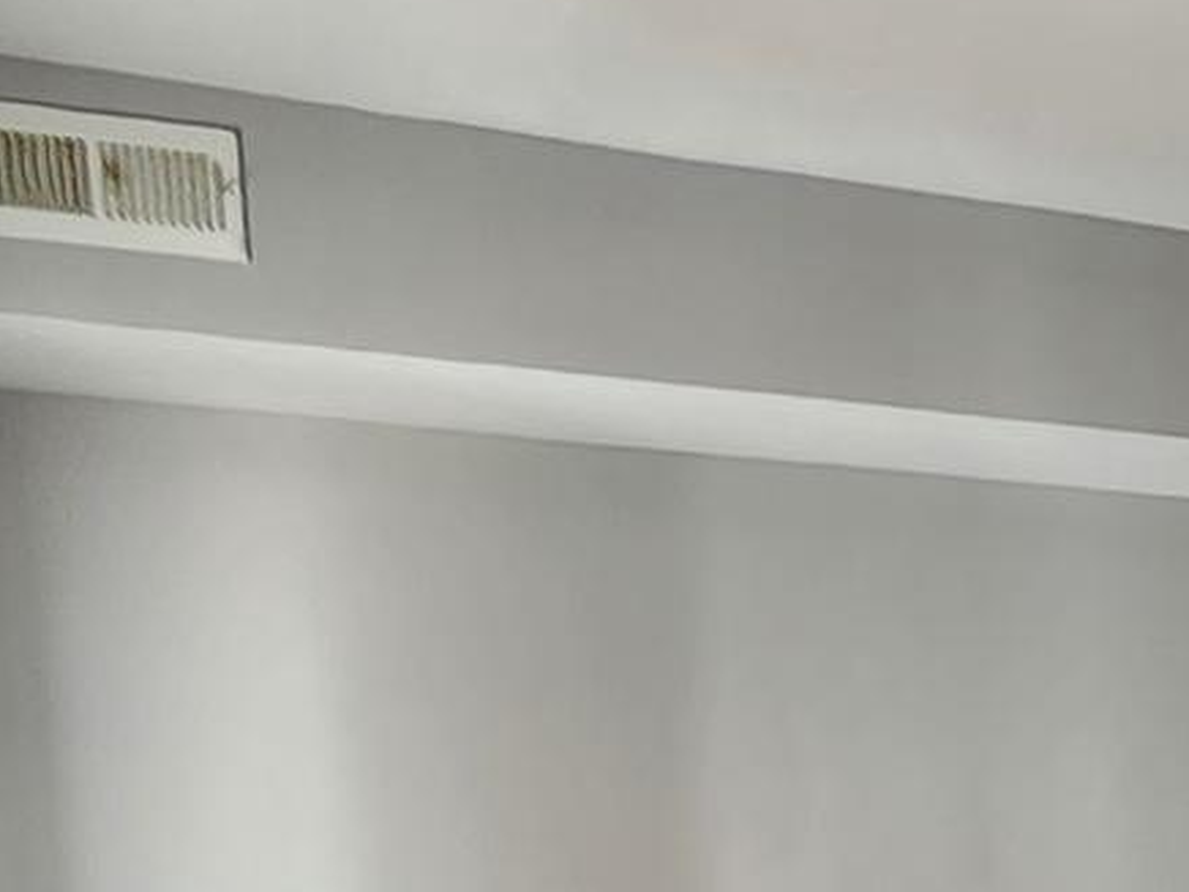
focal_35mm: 61
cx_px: 1634
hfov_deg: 26.0
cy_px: 1312
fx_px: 2095
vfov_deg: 20.7
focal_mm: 2.2
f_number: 2.2
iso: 250
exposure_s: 1/60
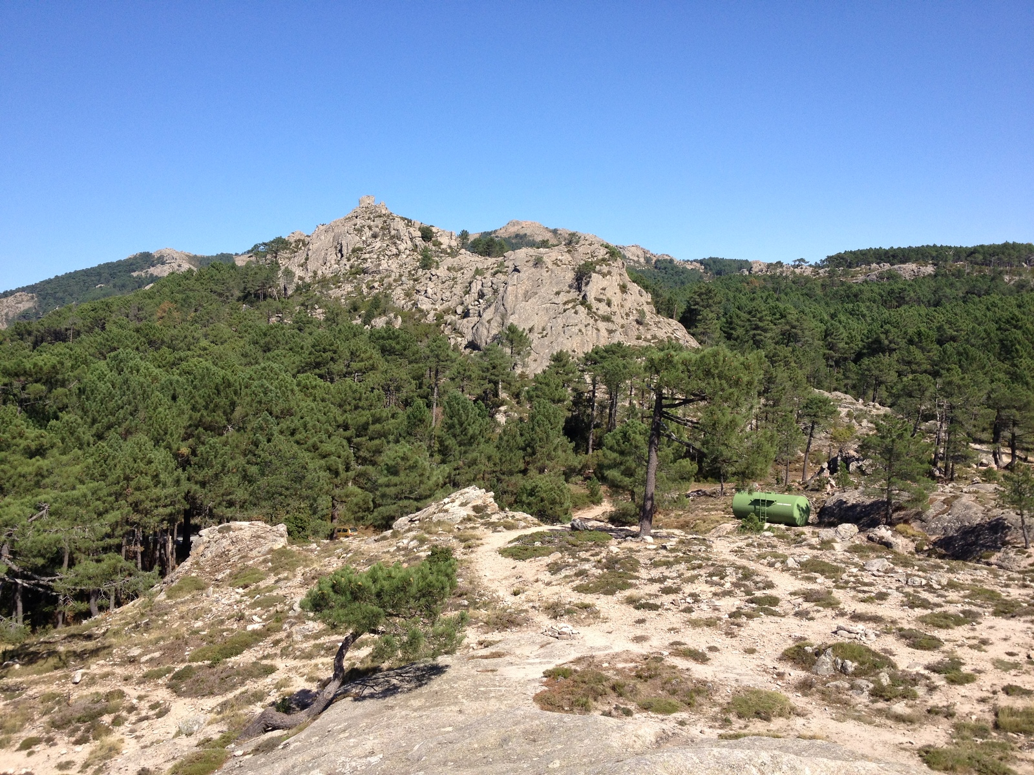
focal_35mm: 35
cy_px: 388
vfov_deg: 40.7
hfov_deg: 52.6
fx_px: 1045
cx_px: 517
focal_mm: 4.28
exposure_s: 1/1381
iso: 64
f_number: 2.4
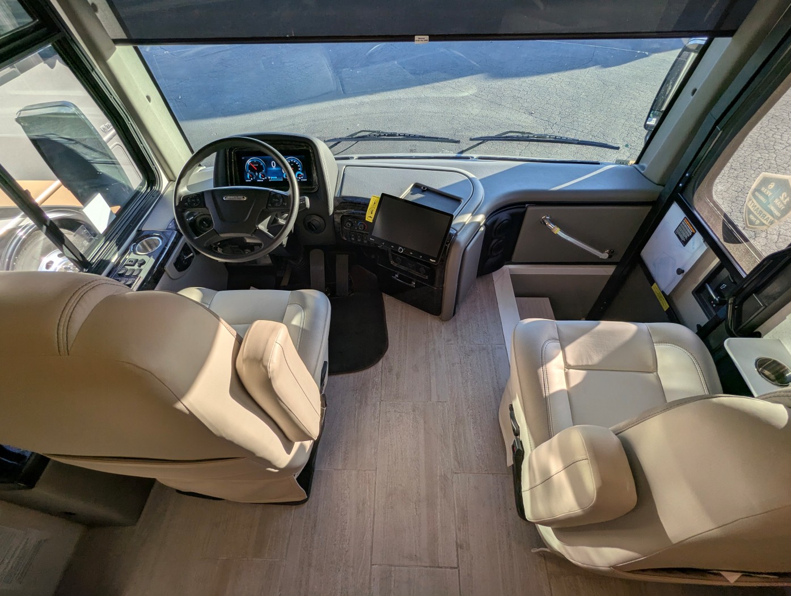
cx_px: 396
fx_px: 366
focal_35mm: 16
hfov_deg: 94.4
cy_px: 298
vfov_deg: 78.2
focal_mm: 2.35
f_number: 2.2
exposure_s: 1/441
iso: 40
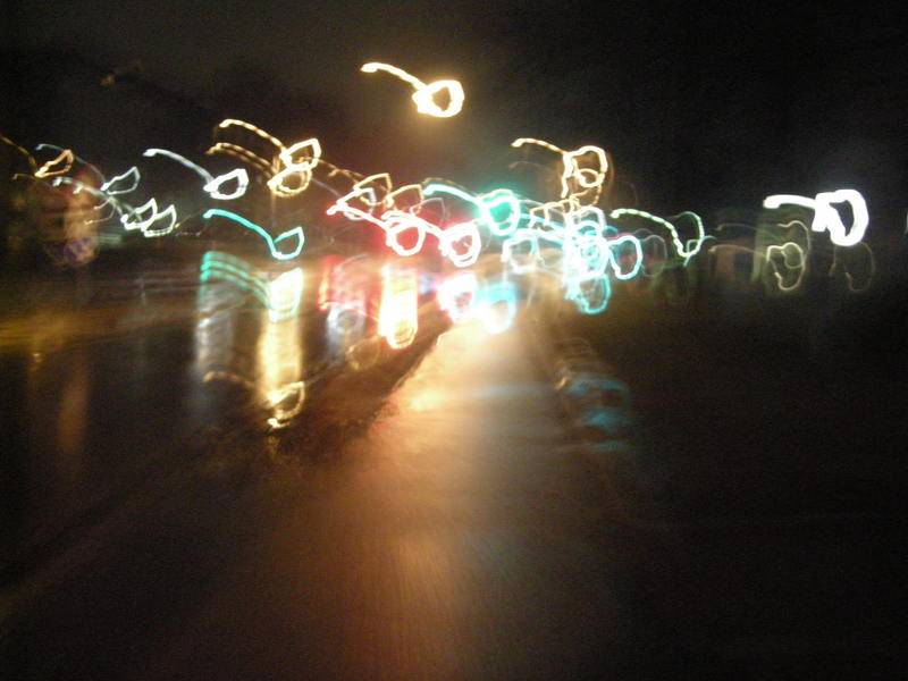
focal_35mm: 41
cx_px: 454
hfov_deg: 45.8
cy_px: 340
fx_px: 1075
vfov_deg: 35.1
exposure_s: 1/1.3
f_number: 2.9
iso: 800
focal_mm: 8.5
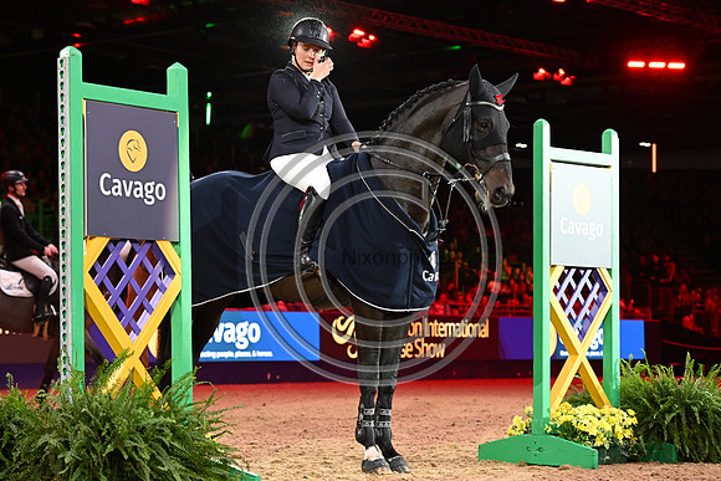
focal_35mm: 98
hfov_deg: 20.8
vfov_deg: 14.0
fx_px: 1963
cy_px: 240
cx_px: 360
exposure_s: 1/500
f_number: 5
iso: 5000
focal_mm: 98
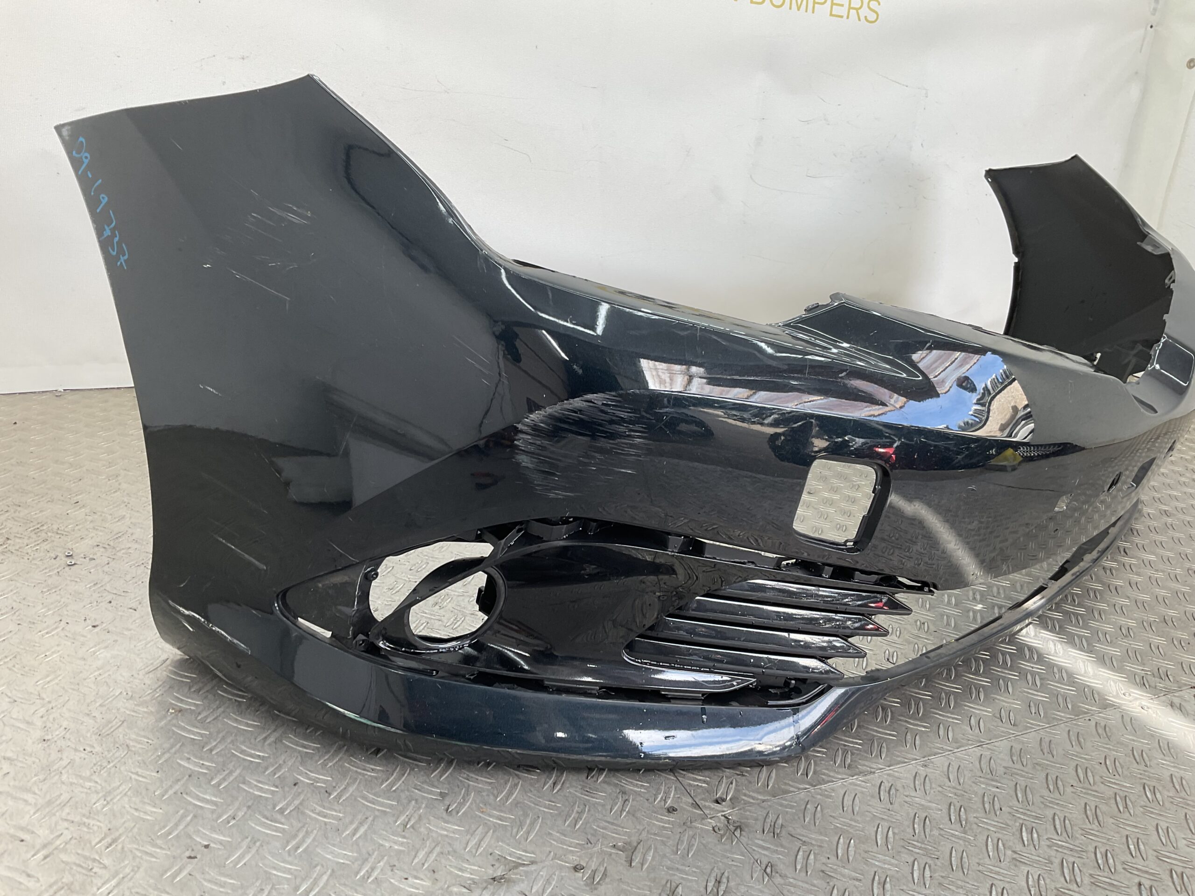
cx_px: 598
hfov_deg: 61.7
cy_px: 448
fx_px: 1001
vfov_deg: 48.2
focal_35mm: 29
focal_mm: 3
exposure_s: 1/120
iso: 25
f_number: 1.8
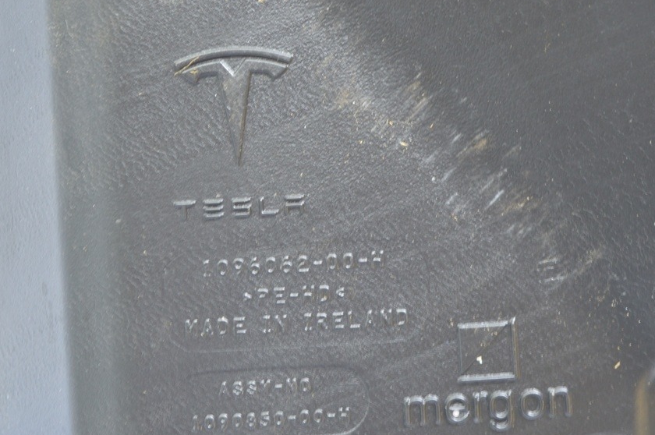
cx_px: 287
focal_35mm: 101
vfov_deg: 13.6
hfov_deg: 20.3
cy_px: 249
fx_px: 1828
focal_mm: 55
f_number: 5.6
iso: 400
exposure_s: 1/4
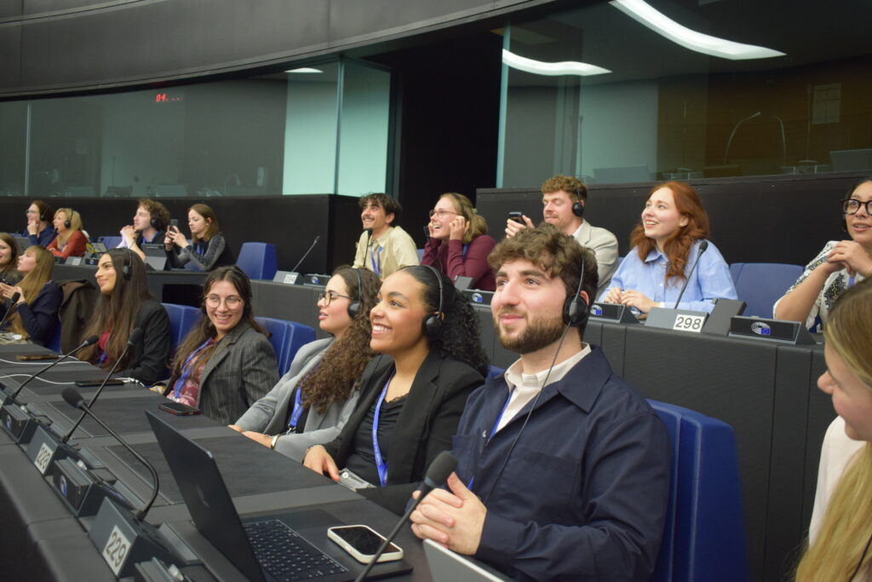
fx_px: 836
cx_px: 436
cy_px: 291
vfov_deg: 38.4
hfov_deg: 55.1
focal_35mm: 34
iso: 2000
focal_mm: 23
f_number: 3.8
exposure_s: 1/60
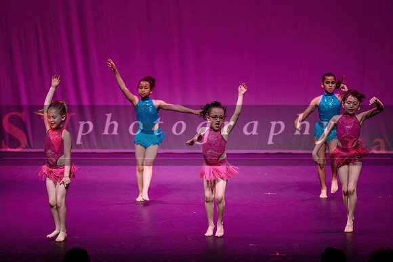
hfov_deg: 13.4
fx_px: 1676
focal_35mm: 153
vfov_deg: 8.9
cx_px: 181
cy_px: 149
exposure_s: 1/250
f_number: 2.8
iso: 1250
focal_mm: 135
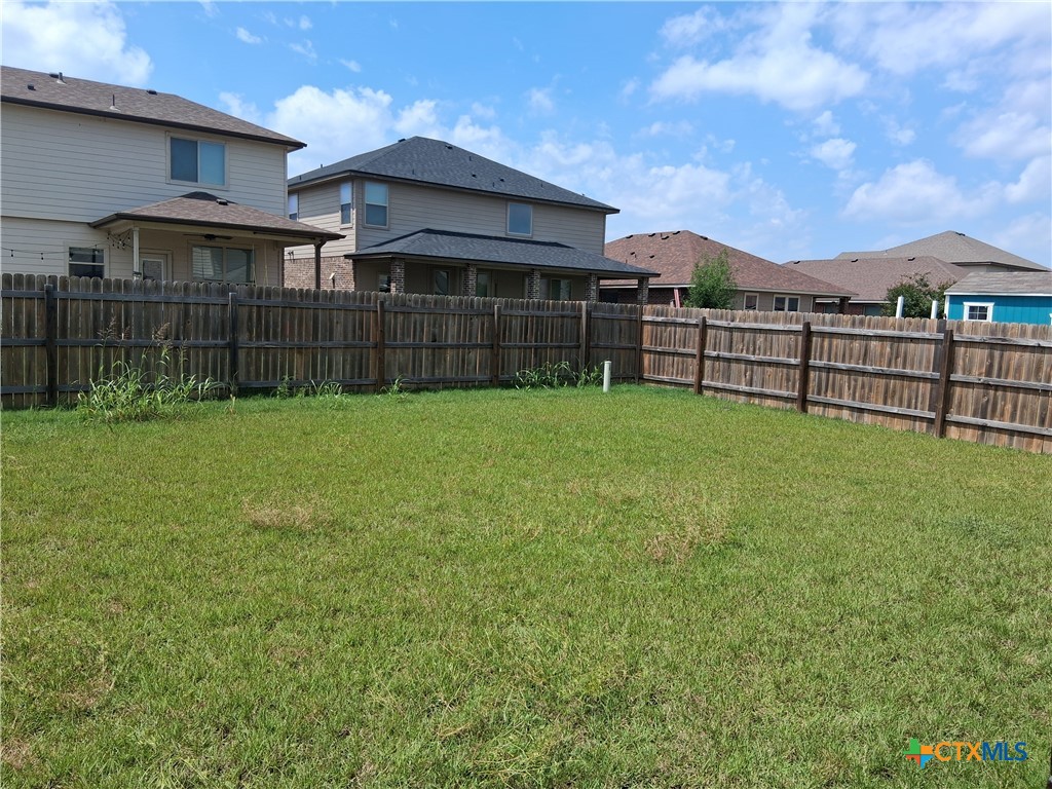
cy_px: 394
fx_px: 790
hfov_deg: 67.3
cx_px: 526
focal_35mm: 26
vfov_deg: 53.1
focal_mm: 3.98
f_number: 1.8
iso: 25
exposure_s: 1/544
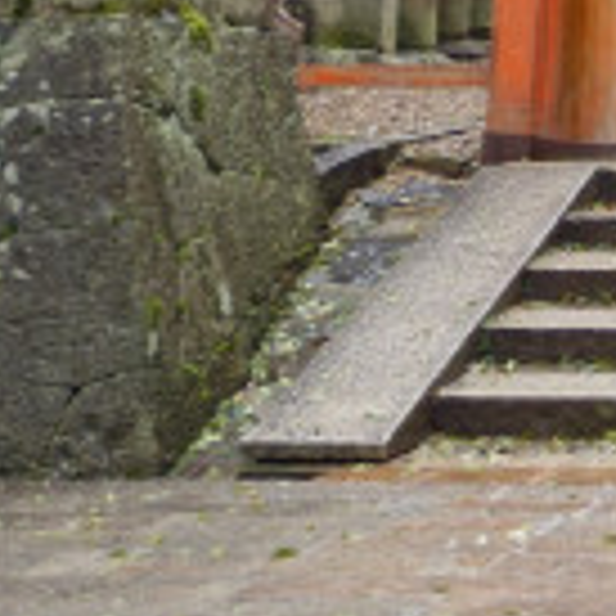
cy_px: -465
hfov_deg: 9.6
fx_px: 3453
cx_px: 1169
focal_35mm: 171
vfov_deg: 9.7
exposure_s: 1/60
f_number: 4
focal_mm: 23
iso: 100
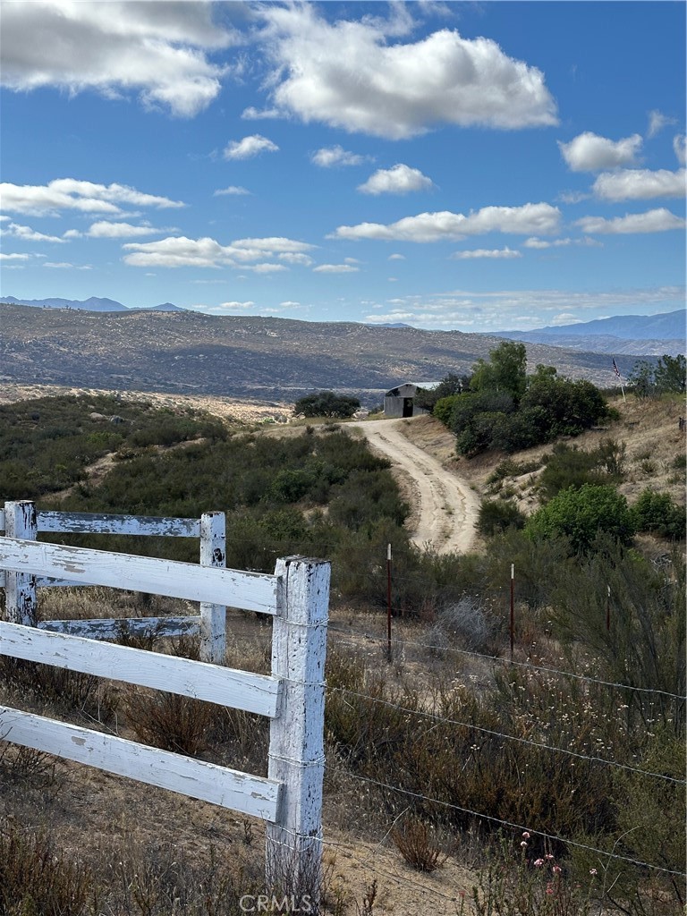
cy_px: 458
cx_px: 344
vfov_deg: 39.7
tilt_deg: -4.5
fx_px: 1270
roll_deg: +0.1
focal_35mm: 48
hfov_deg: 30.3
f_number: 1.78
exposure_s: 1/4184
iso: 64
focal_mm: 6.86
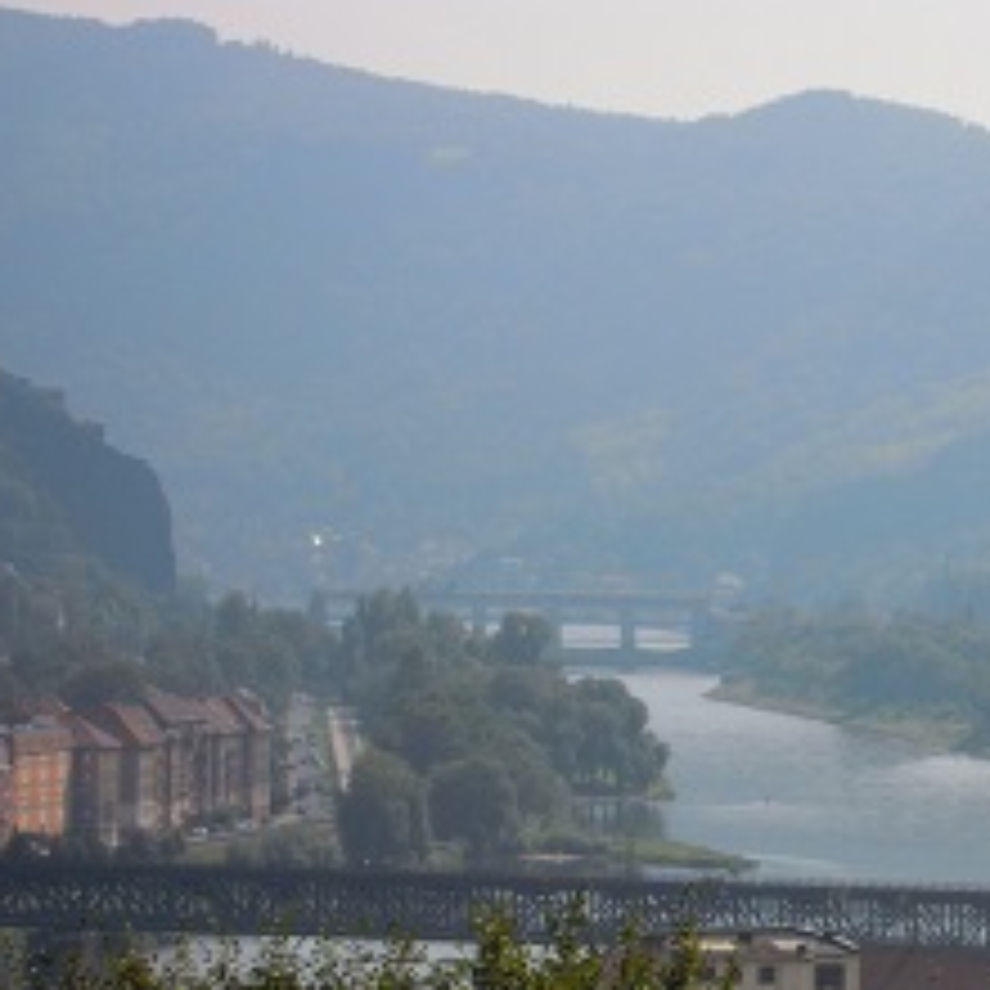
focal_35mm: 228
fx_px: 7377
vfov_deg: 7.7
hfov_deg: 7.6
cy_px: 736
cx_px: 954
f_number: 12.4
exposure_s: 1/125
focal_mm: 22.6
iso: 100
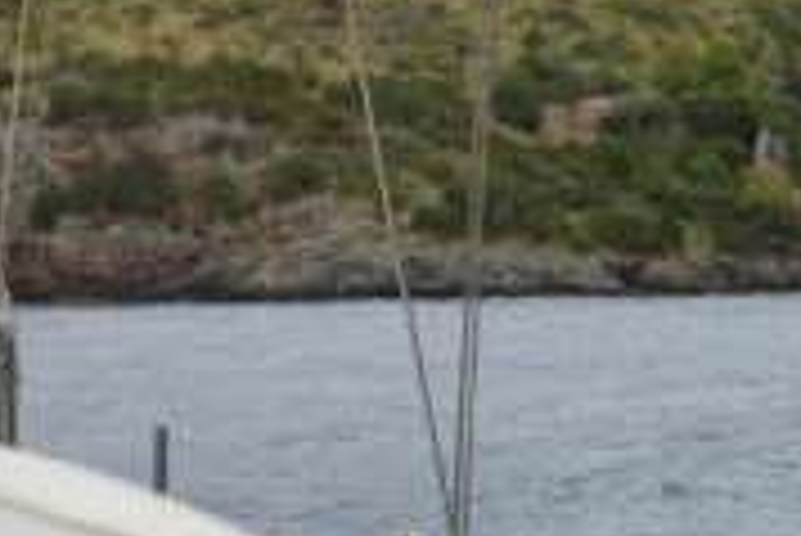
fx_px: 2405
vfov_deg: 12.7
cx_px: 1346
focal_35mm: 108
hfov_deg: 16.5
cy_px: 131
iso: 125
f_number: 6.3
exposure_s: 1/160
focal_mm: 24
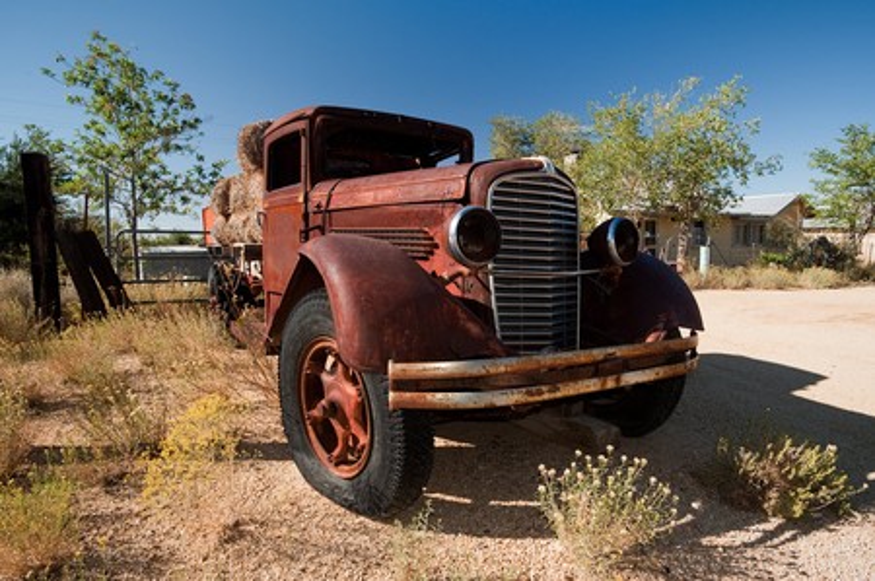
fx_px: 486
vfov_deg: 61.8
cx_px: 438
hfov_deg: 84.0
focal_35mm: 20
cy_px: 290
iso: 200
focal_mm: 20
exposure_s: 1/80
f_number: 9
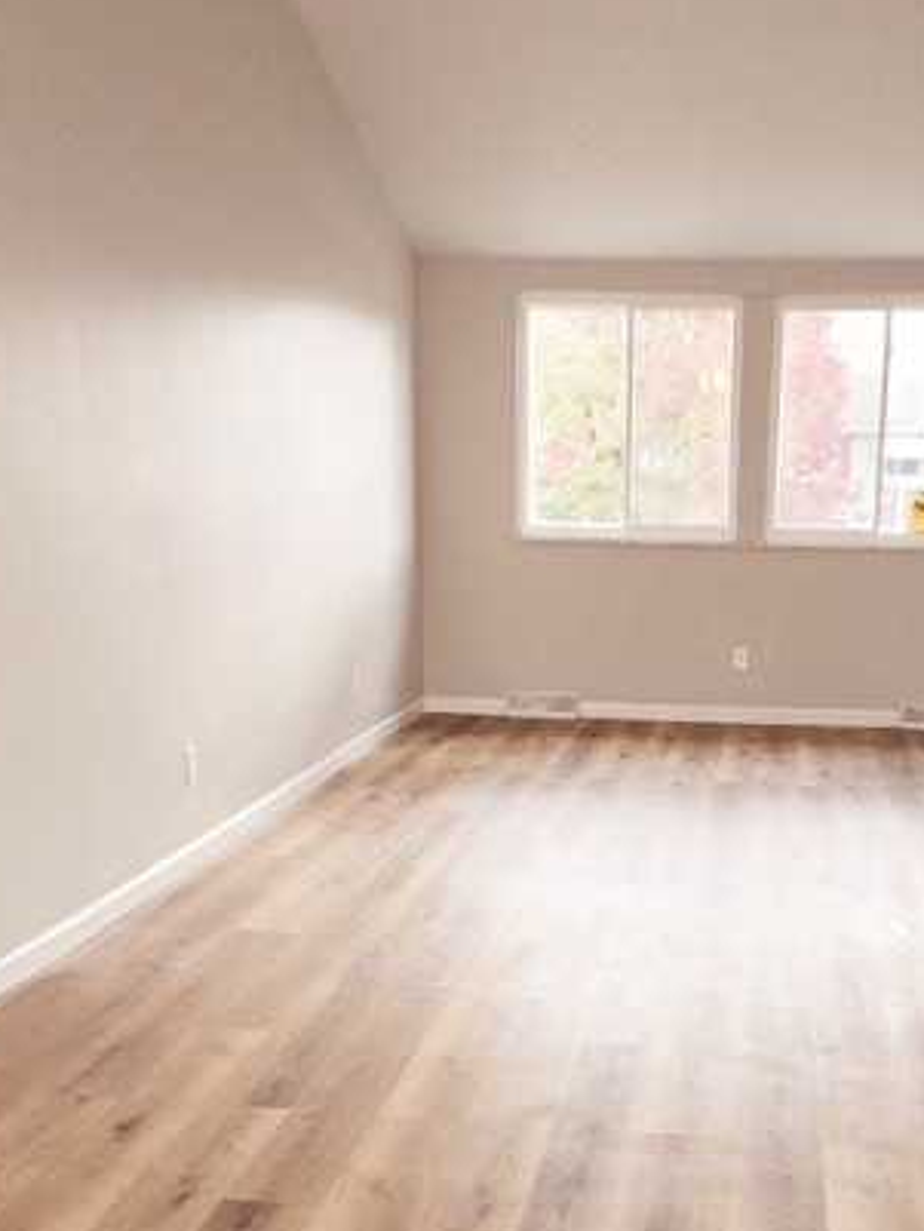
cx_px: 596
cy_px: 860
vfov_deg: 42.1
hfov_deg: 32.7
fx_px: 1565
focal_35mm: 44
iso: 100
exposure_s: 1/60.2
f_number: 1.8
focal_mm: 5.4
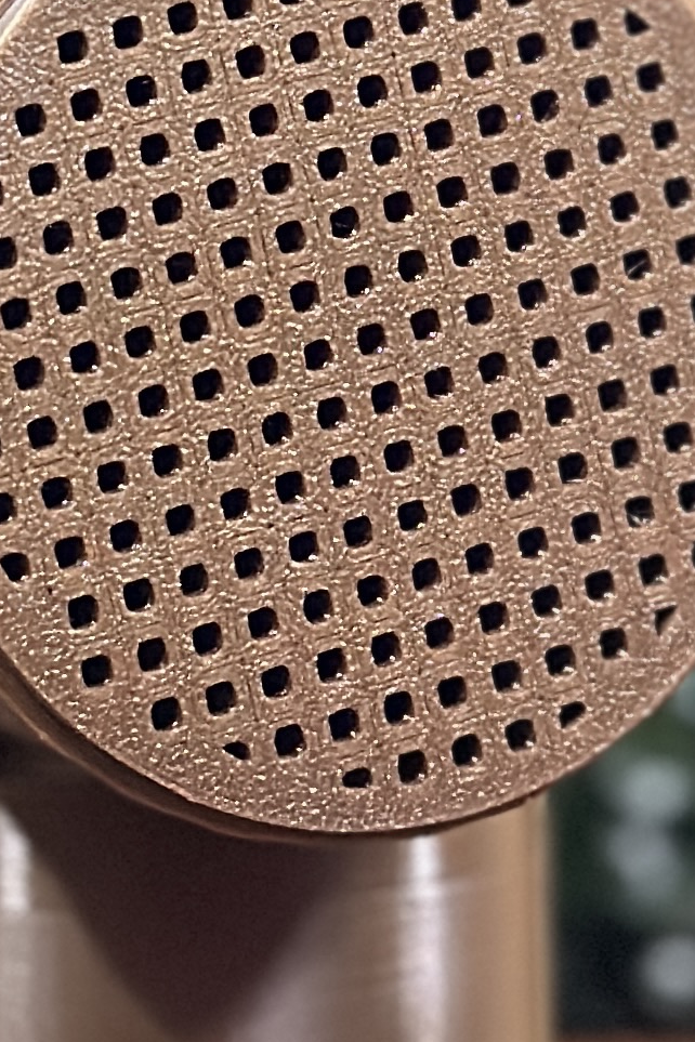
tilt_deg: +5.1
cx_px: -156
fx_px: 6052
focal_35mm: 209
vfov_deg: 9.5
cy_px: -564
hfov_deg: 6.5
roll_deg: -0.2
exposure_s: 1/33
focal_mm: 6.86
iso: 640
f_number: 1.78
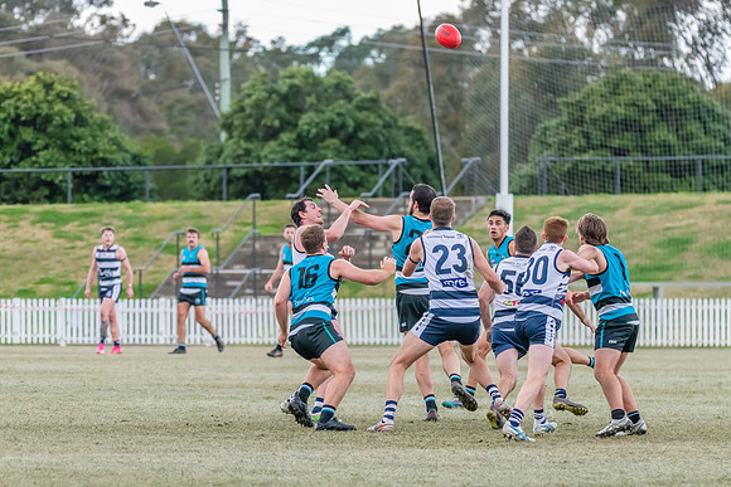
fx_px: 6303
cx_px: 347
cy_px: 260
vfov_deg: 4.4
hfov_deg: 6.6
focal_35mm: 310
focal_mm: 260
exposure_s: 1/1600
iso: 3200
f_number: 5.6
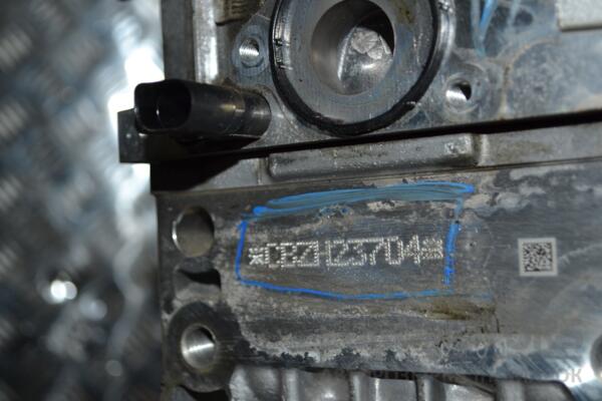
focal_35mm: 52
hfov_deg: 37.9
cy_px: 200
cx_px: 301
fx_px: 878
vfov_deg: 25.8
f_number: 5
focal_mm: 35
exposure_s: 1/60
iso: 320
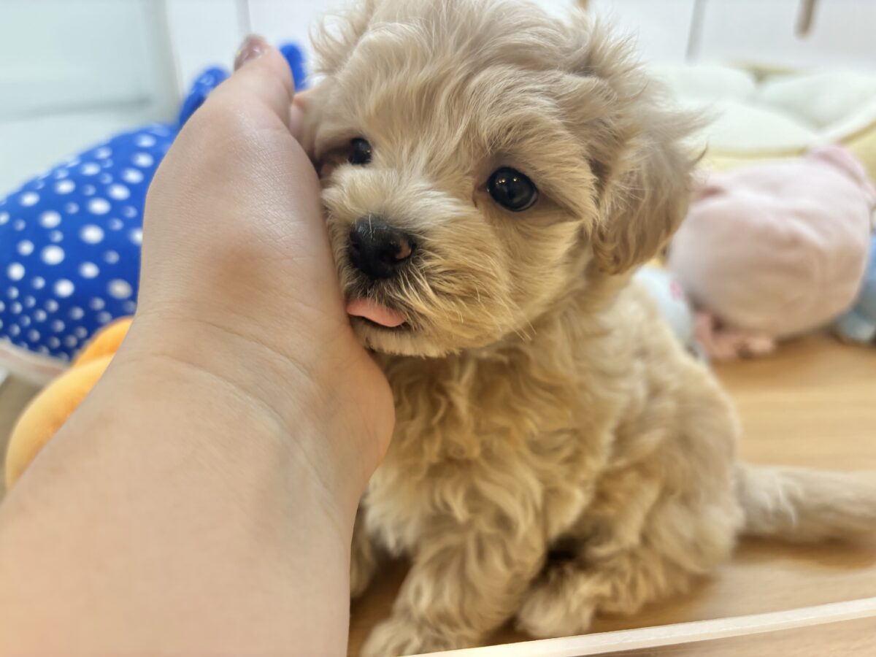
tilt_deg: -27.8
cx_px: 438
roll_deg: -0.8
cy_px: 328
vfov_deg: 53.1
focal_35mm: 26
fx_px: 658
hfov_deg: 67.3
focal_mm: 5.96
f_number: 1.6
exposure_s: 1/100
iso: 100
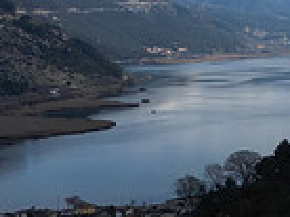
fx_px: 845
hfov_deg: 18.4
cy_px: 186
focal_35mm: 101
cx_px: 357
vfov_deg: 14.5
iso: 100
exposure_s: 1/3000
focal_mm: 6.72
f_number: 1.7
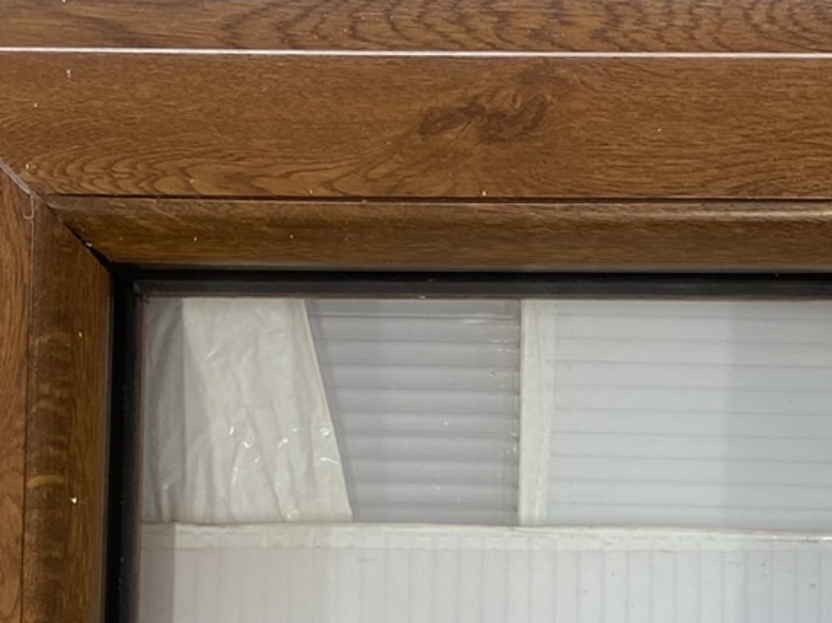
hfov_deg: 19.2
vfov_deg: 14.6
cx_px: 1140
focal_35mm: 93
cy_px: 982
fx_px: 2234
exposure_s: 1/120
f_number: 1.8
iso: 100
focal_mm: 4.25
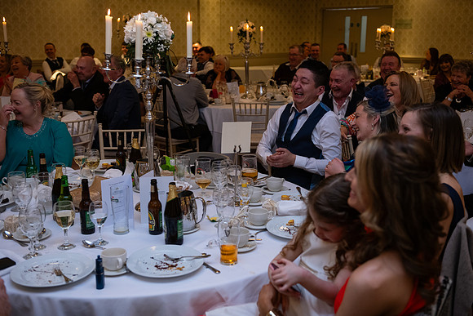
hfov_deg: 46.4
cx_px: 236
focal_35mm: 42
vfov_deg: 31.9
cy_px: 158
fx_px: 552
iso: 1000
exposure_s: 1/160
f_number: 3.5
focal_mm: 42
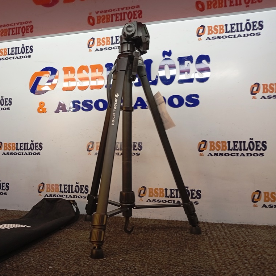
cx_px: 93
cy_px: 138
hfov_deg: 50.2
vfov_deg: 51.1
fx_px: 289
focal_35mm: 32
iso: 177
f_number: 1.8
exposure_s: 1/30
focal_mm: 3.98
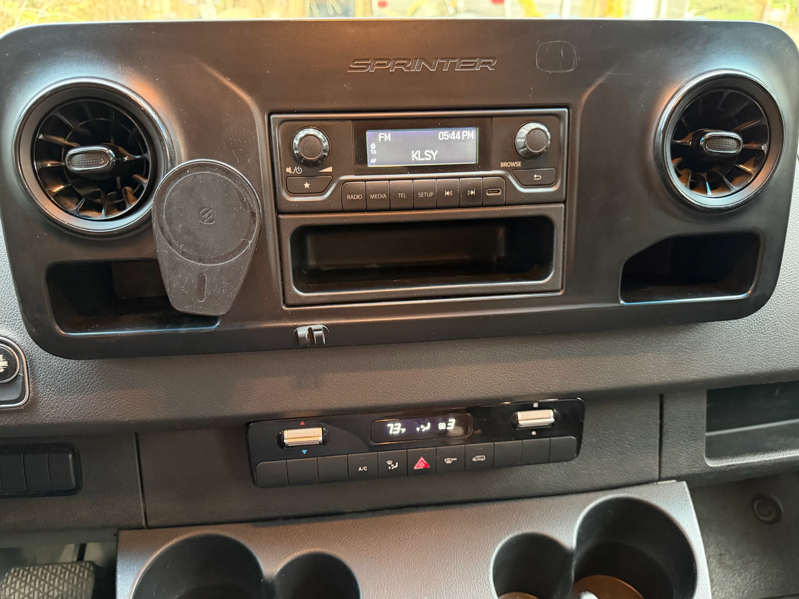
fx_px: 554
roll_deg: -0.7
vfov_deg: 56.8
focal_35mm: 24
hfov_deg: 71.6
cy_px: 300
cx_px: 400
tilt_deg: -25.1
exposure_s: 1/39
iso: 1000
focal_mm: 6.76
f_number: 1.78
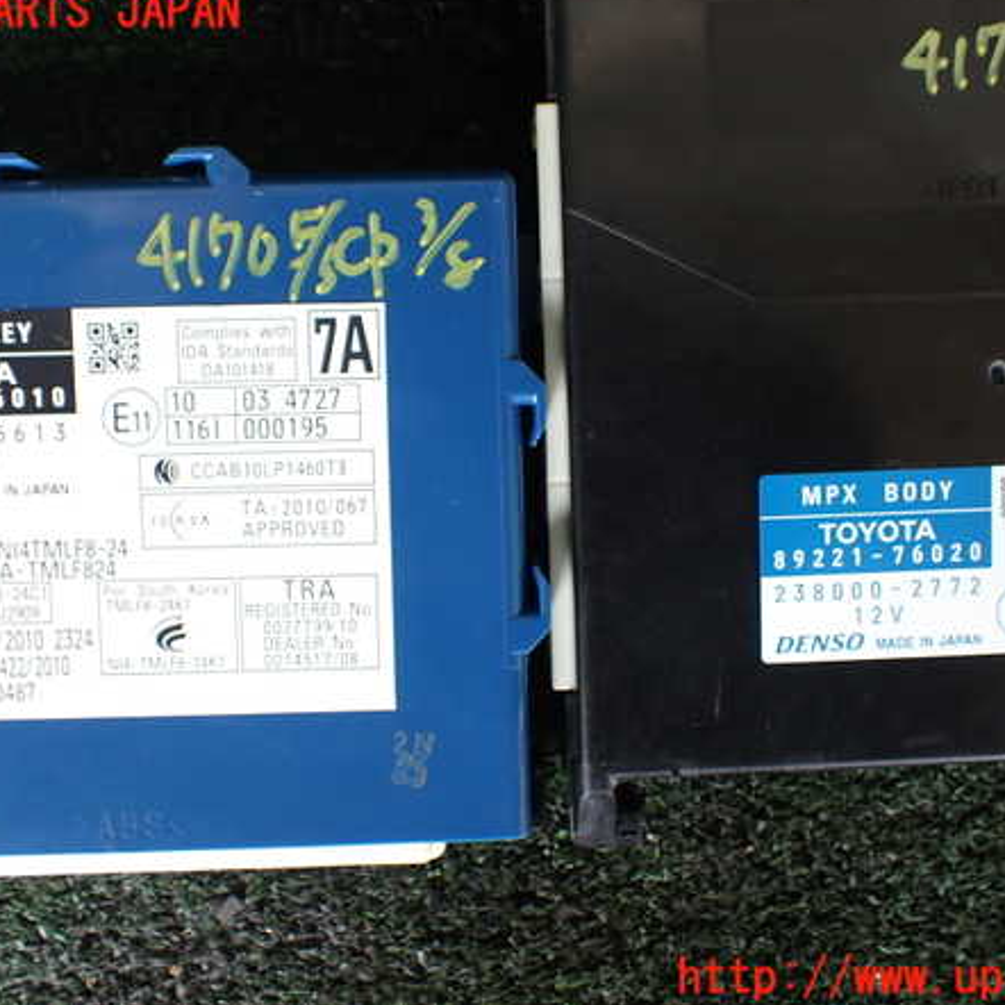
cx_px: 509
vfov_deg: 46.0
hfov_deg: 46.0
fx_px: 1182
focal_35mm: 36
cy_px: 496
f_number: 2.3
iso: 200
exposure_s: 1/125
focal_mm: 5.4
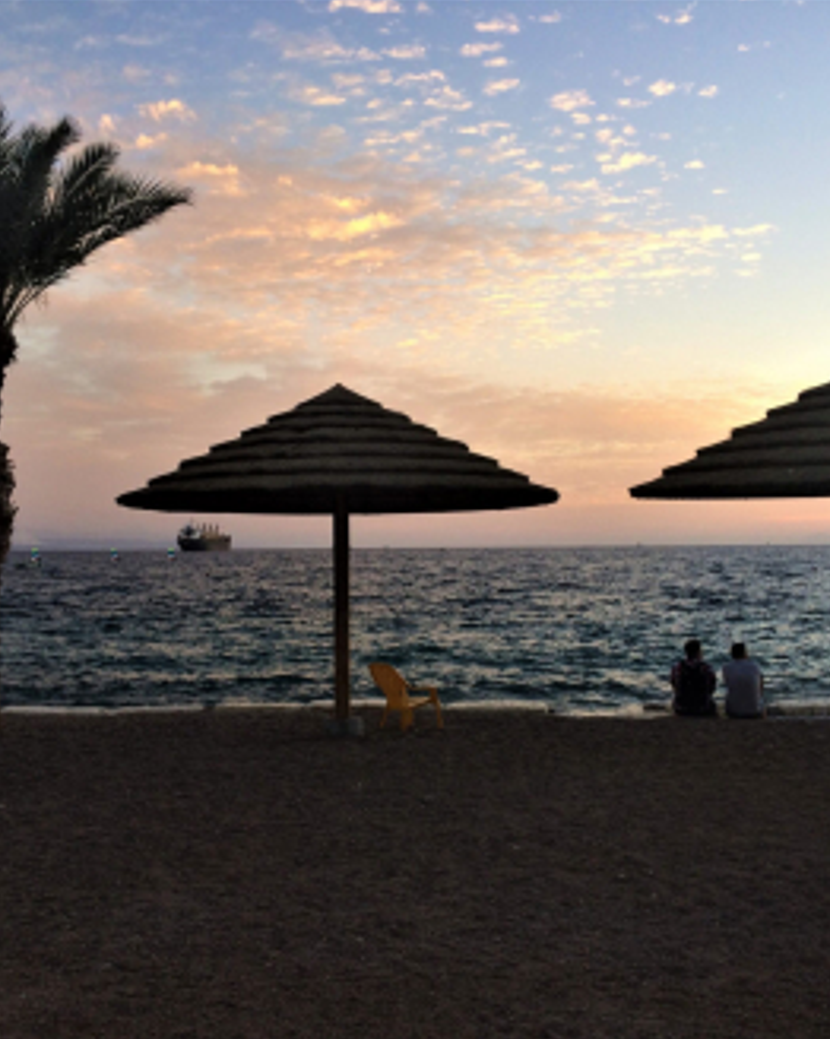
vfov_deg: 48.0
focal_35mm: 38
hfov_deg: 39.1
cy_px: 520
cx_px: 415
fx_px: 1168
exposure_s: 1/149
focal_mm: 4.15
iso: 32
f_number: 2.2
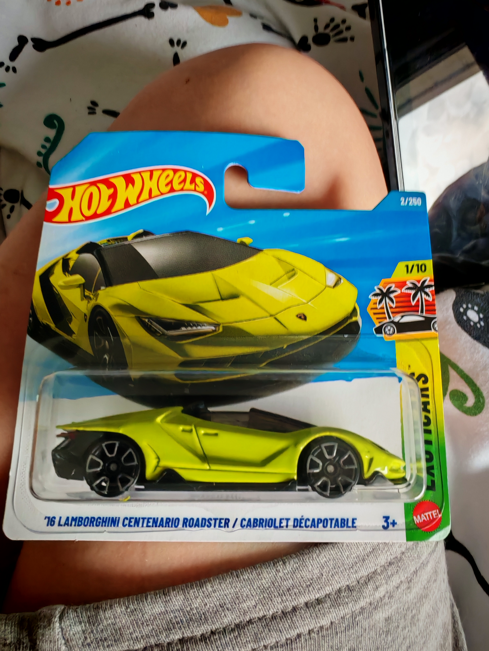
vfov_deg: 65.3
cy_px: 326
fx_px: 509
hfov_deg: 51.4
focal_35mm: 27
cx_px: 244
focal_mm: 1.96
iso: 80
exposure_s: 1/50
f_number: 2.2
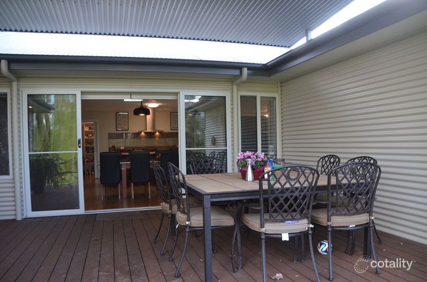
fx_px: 319
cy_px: 141
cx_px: 214
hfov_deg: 67.5
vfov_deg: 47.7
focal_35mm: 27
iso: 1400
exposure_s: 1/640
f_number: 3.5
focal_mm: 18
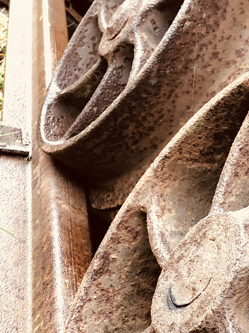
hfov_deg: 18.8
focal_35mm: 73
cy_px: 248
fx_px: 701
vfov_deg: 26.4
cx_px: 314
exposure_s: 1/25
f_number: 1.8
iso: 40
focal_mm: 3.99
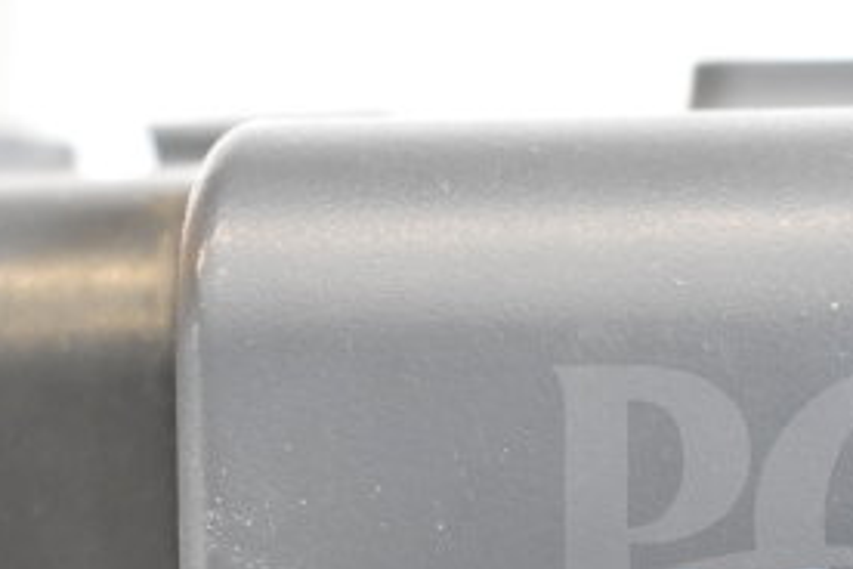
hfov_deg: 17.3
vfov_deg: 11.6
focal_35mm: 116
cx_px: 828
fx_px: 2751
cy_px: 611
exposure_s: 1/60
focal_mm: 35
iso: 2200
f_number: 4.5
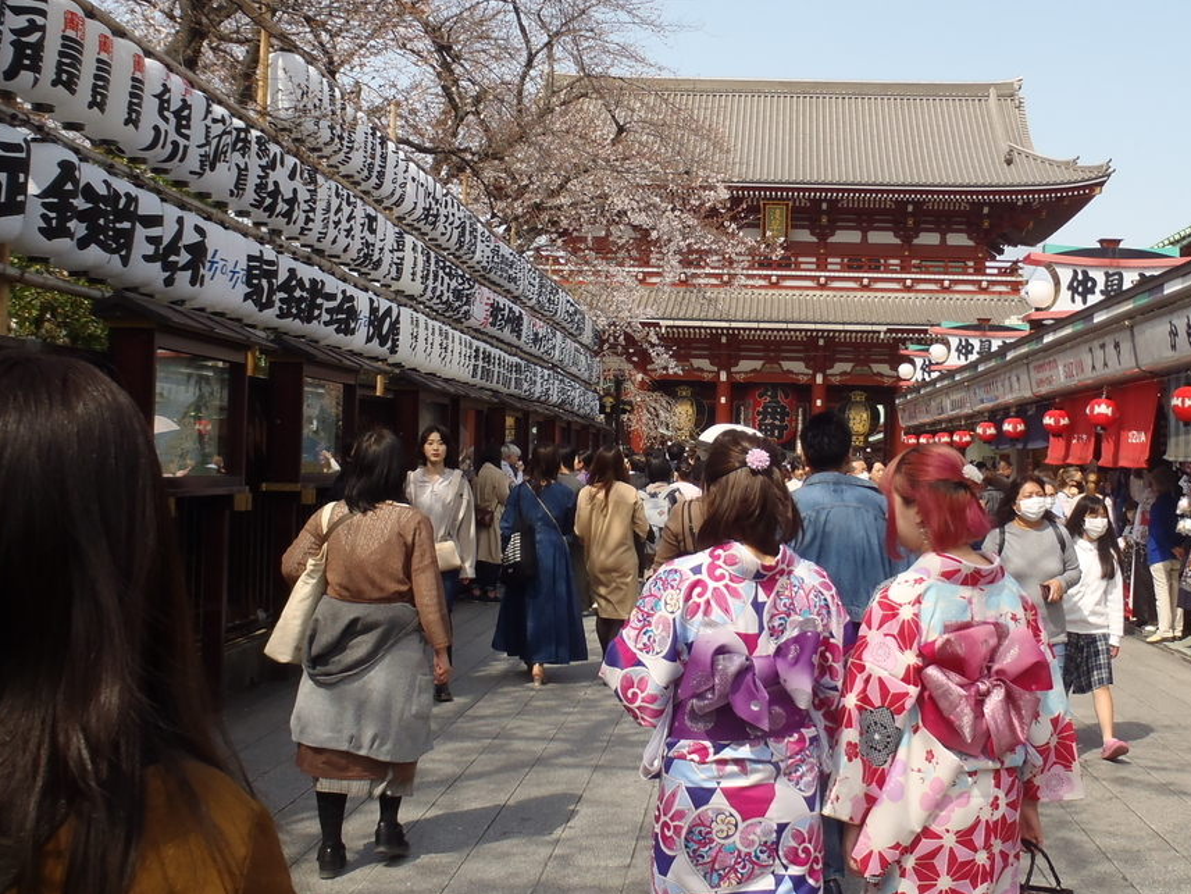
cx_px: 734
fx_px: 1445
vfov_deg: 34.3
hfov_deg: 44.5
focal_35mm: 42
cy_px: 391
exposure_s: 1/400
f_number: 4.1
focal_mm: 5.4
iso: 80
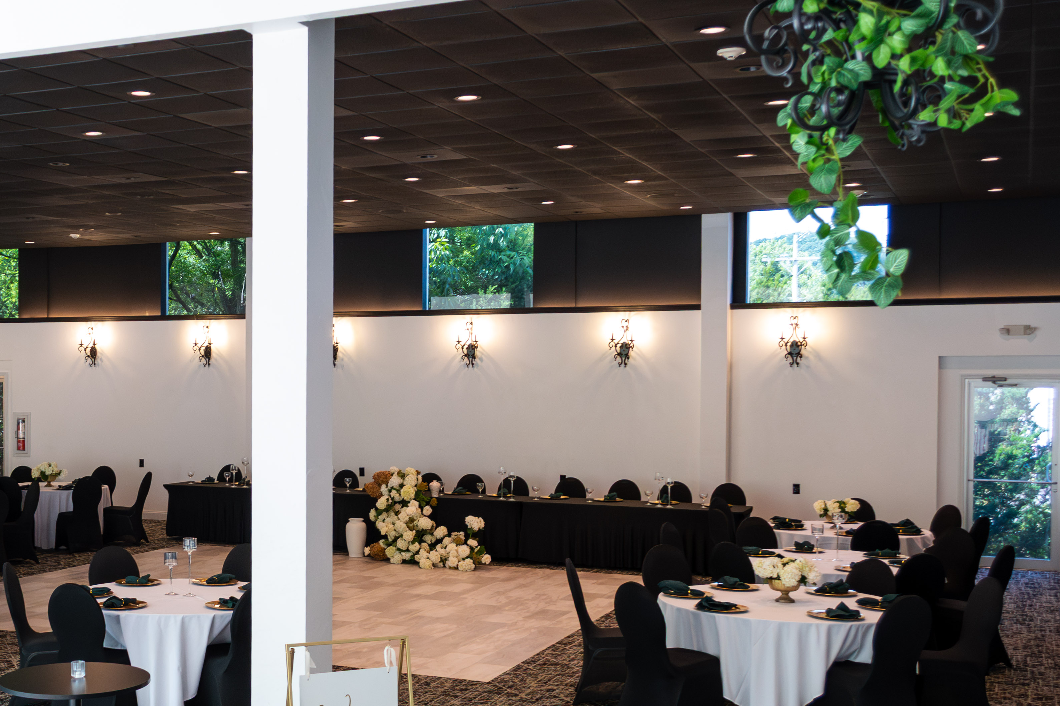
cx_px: 240
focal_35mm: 46
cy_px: 417
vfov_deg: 29.2
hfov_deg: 41.3
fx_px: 1354
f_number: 5
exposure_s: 1/125
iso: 2000
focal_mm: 18
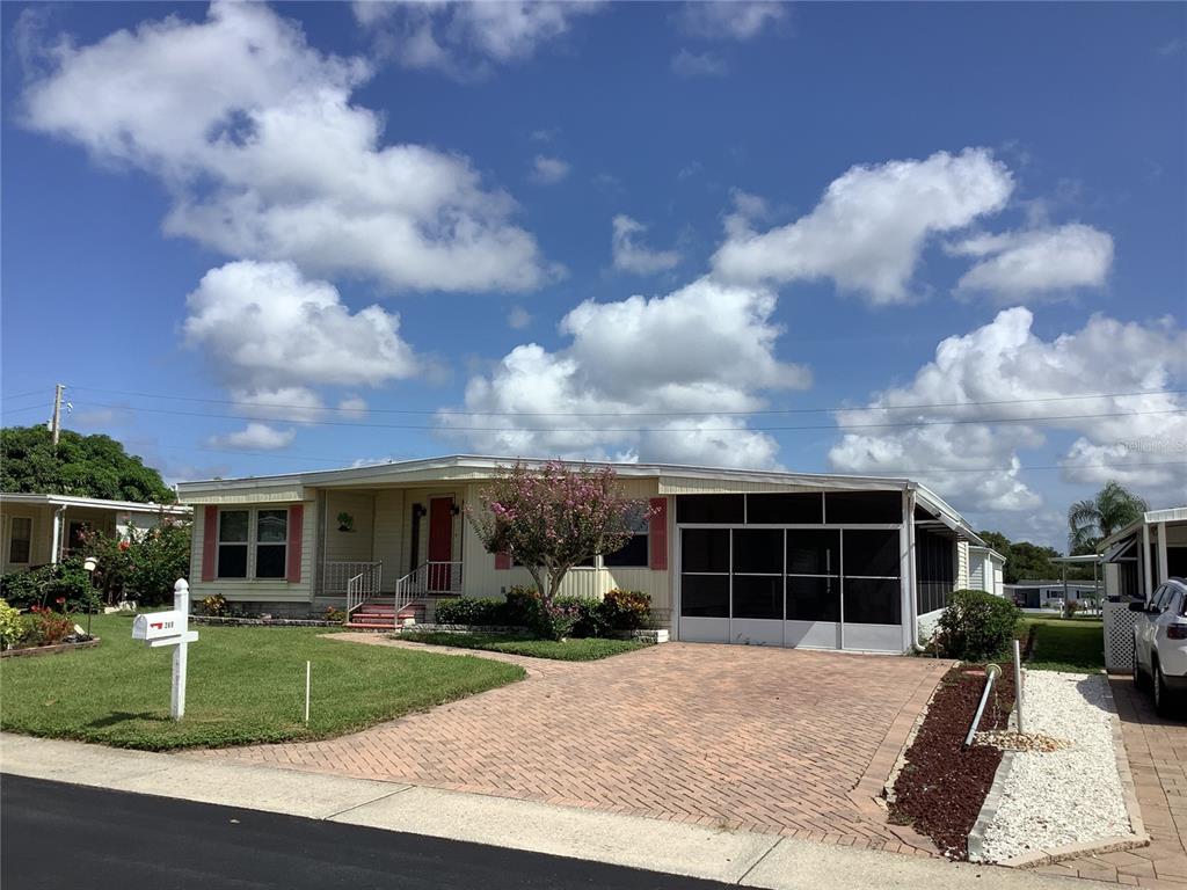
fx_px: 1063
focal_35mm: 31
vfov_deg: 45.4
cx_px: 594
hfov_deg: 58.4
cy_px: 445
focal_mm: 3.3
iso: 25
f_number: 2.4
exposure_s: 1/2331
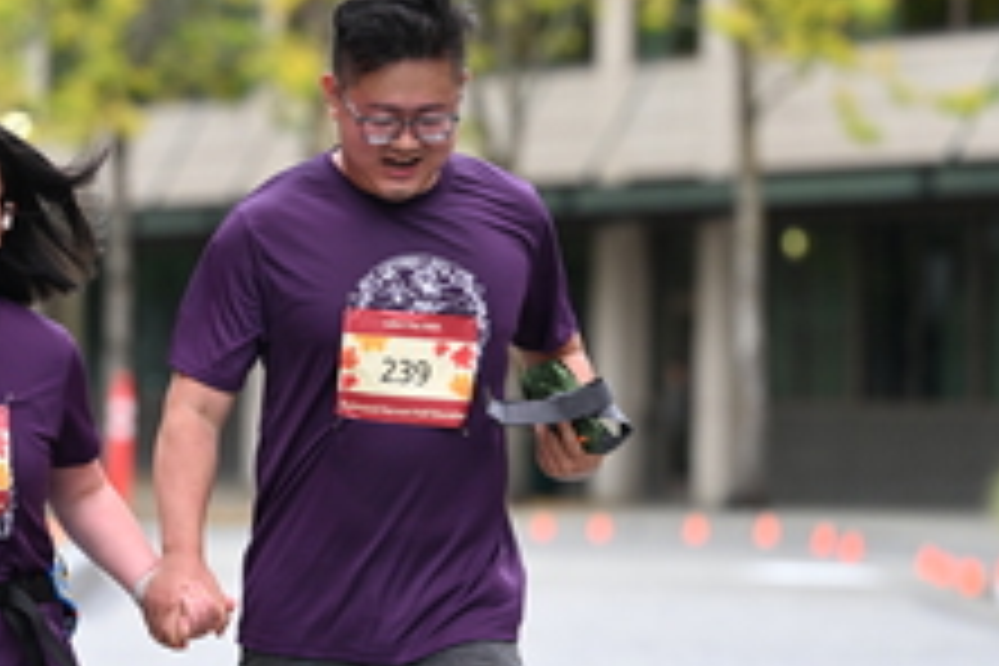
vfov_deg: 4.8
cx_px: 248
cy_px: 268
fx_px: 7908
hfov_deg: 7.2
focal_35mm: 285
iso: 640
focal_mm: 115
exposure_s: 1/1600
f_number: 2.8
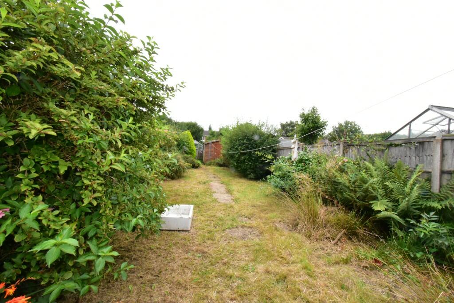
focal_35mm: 15
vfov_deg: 77.3
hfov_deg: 100.4
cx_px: 227
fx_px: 189
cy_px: 152
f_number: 22
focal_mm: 10
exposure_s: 1/200
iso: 3600
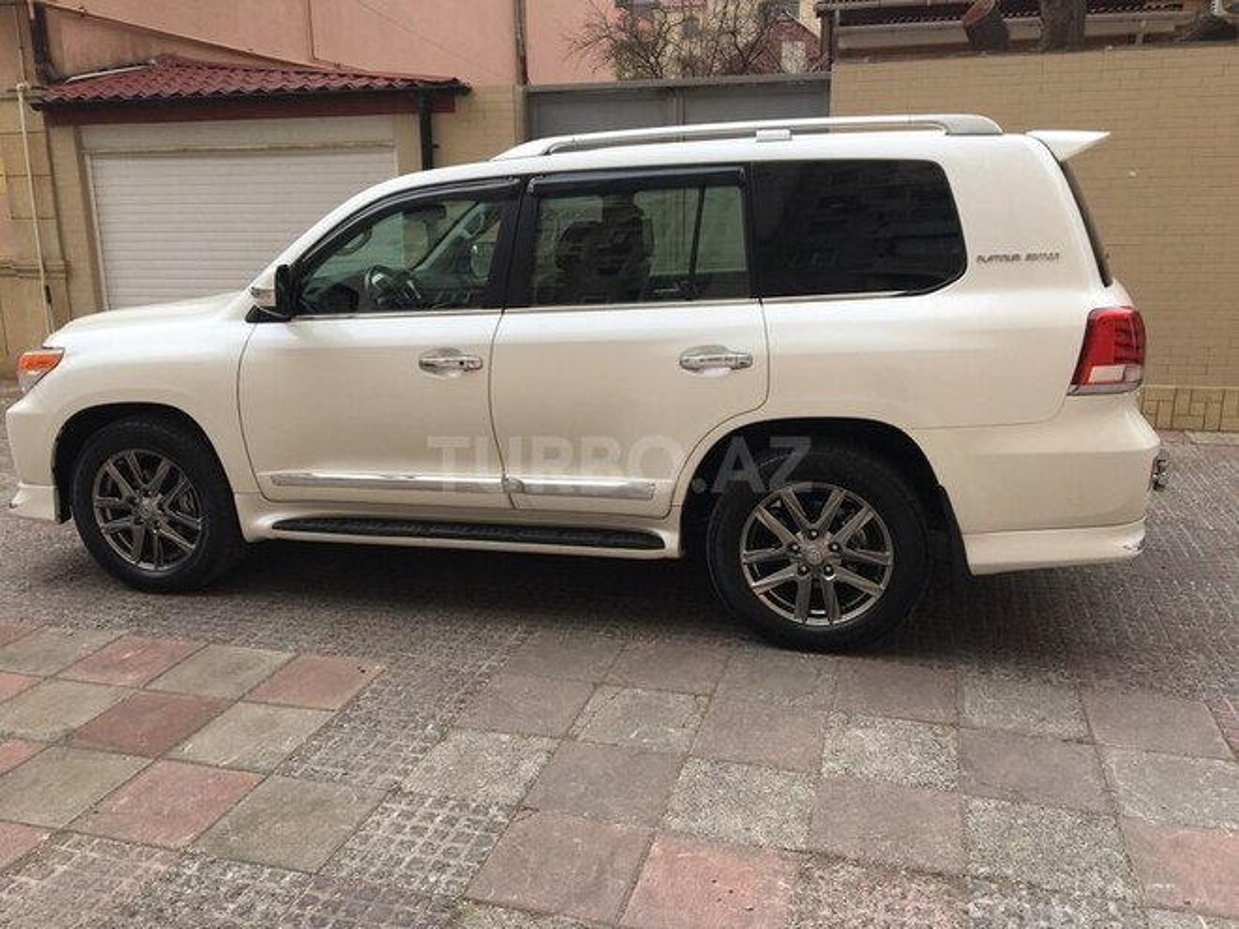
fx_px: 1038
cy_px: 464
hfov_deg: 61.7
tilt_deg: -14.1
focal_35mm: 29
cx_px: 620
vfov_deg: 48.2
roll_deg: +0.7
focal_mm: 4.15
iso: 25
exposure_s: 1/287
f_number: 2.2
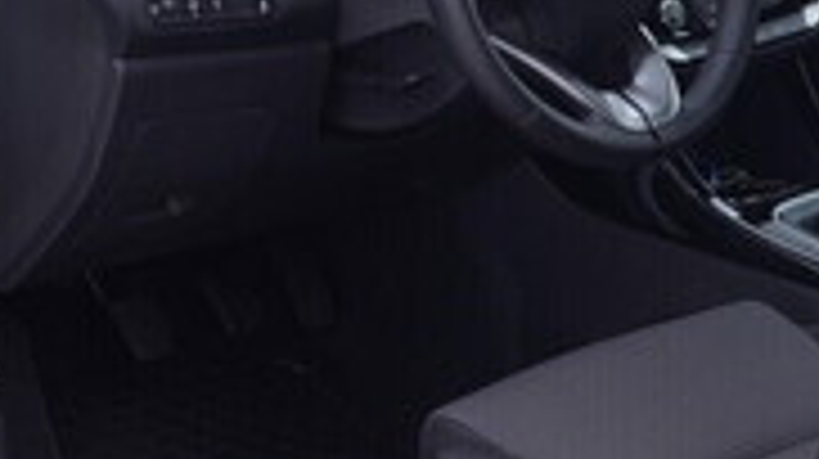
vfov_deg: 10.6
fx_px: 2474
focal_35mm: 114
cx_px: 18
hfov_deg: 18.4
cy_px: 142
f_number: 3.2
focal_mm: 24
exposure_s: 1/50
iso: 125
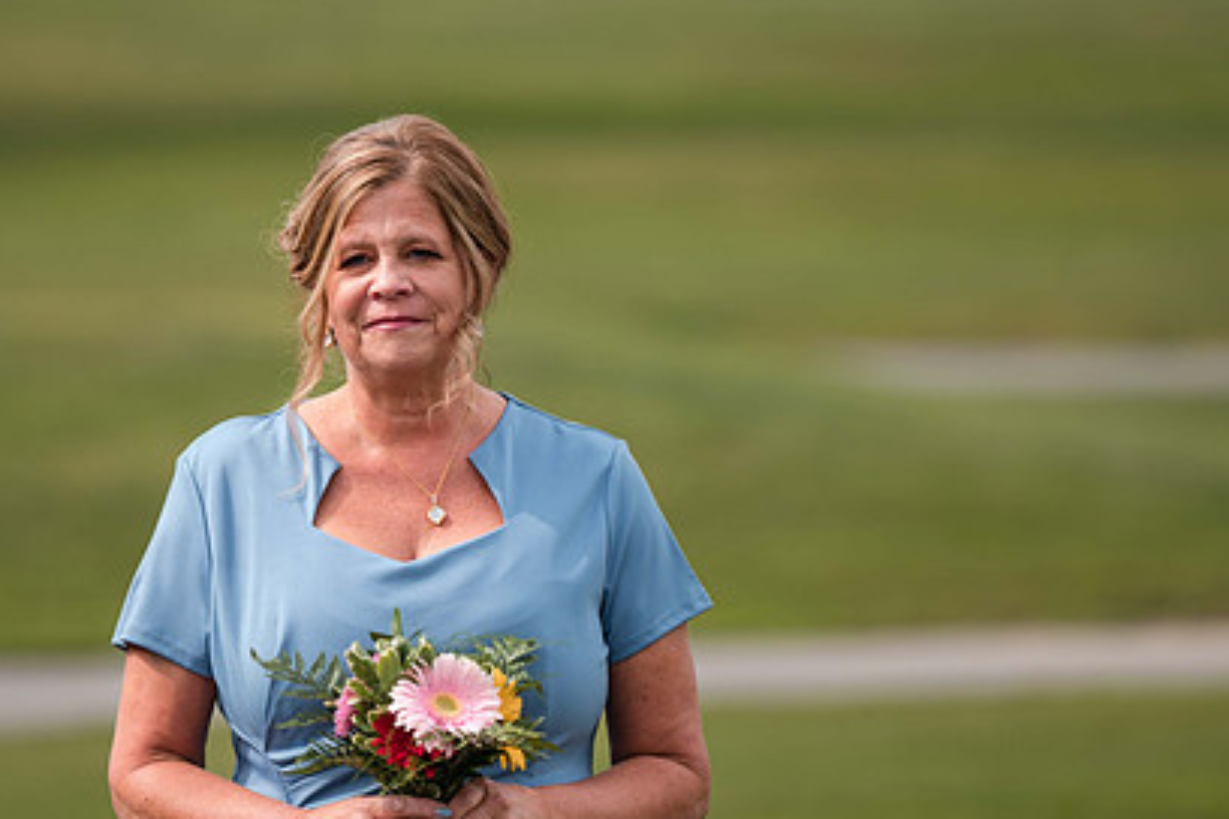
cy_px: 335
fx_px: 14405
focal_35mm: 422
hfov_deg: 4.9
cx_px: 460
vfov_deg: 3.3
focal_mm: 185
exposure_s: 1/1000
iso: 50
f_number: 2.8
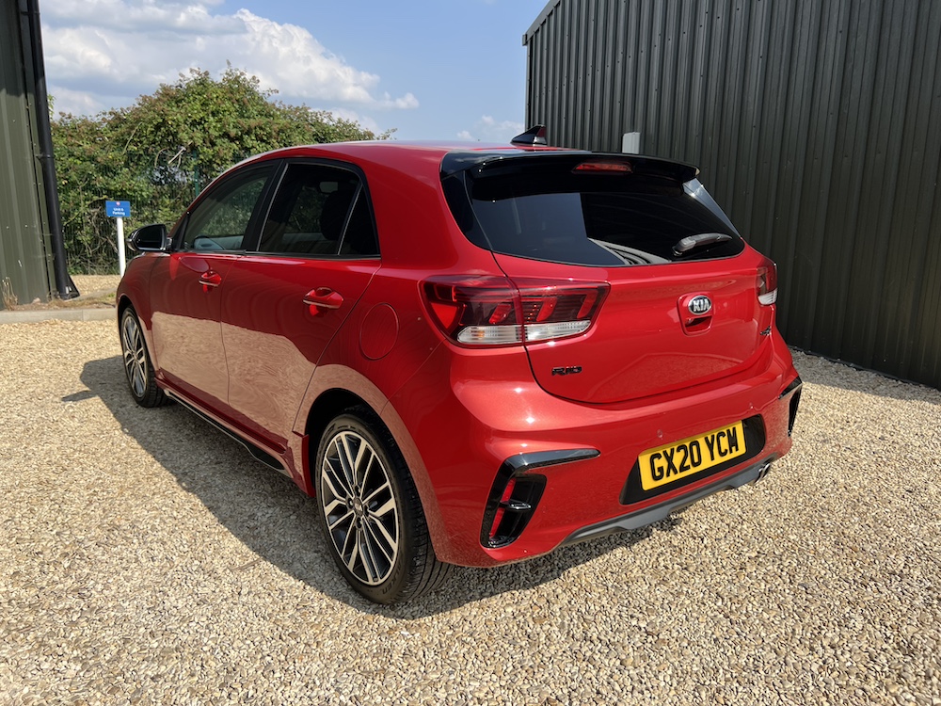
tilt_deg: -11.5
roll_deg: -1.1
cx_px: 470
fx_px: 707
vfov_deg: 53.1
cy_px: 353
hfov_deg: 67.3
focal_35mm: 26
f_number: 1.5
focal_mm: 5.7
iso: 50
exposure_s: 1/3077
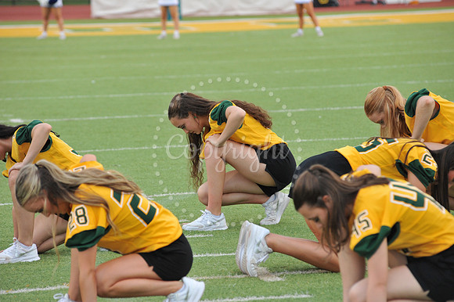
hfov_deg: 10.3
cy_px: 151
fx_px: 2521
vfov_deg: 6.9
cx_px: 227
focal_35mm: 200
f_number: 5.6
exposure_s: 1/250
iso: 1600
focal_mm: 200
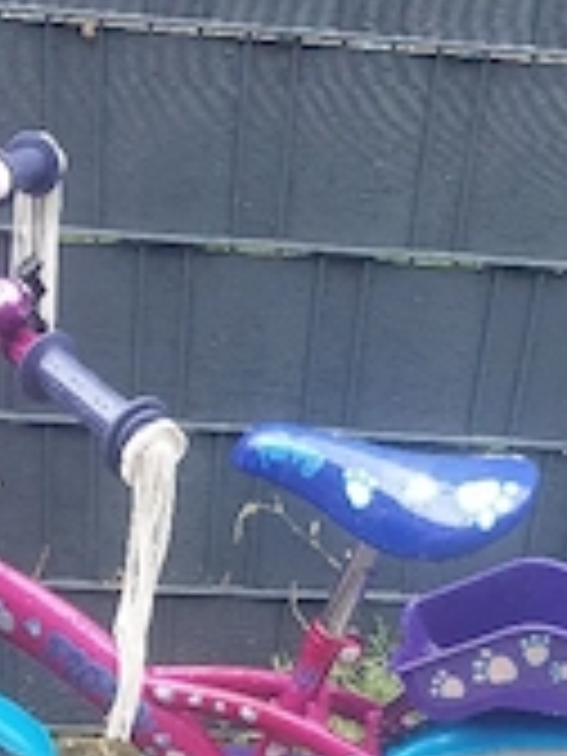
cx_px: 212
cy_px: 873
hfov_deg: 23.6
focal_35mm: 62
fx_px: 1354
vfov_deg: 27.9
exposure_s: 1/42
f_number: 1.5
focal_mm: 4.3
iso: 250
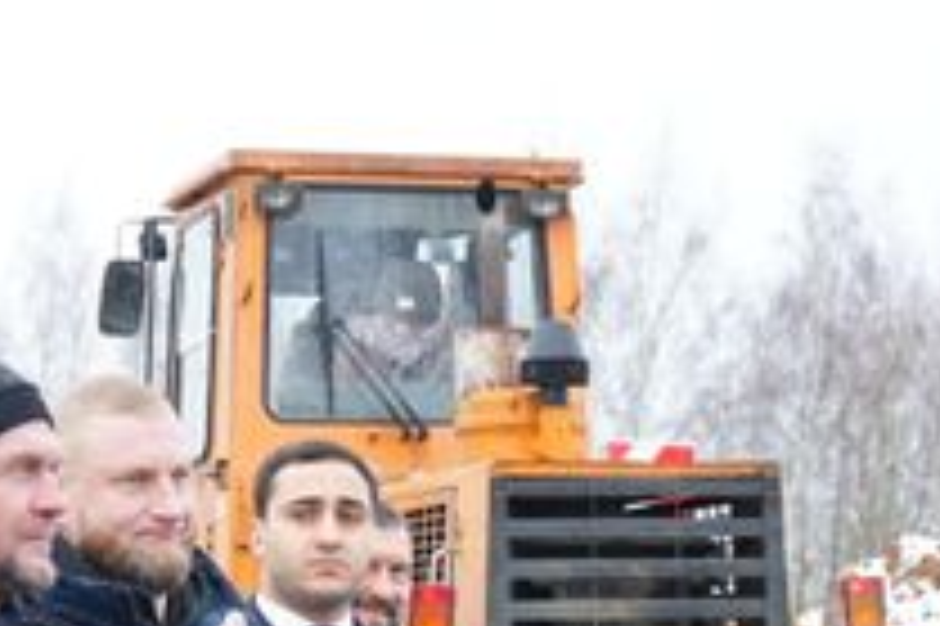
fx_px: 3313
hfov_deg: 16.0
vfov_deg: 10.5
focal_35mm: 127
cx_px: 124
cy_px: 878
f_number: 5.6
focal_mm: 38
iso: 800
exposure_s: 1/125
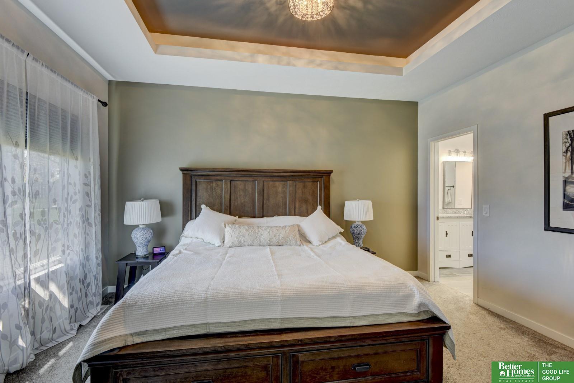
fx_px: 383
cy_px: 192
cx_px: 287
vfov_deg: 53.2
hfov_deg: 73.7
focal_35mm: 24
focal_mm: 24
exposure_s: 1/10
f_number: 8
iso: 400
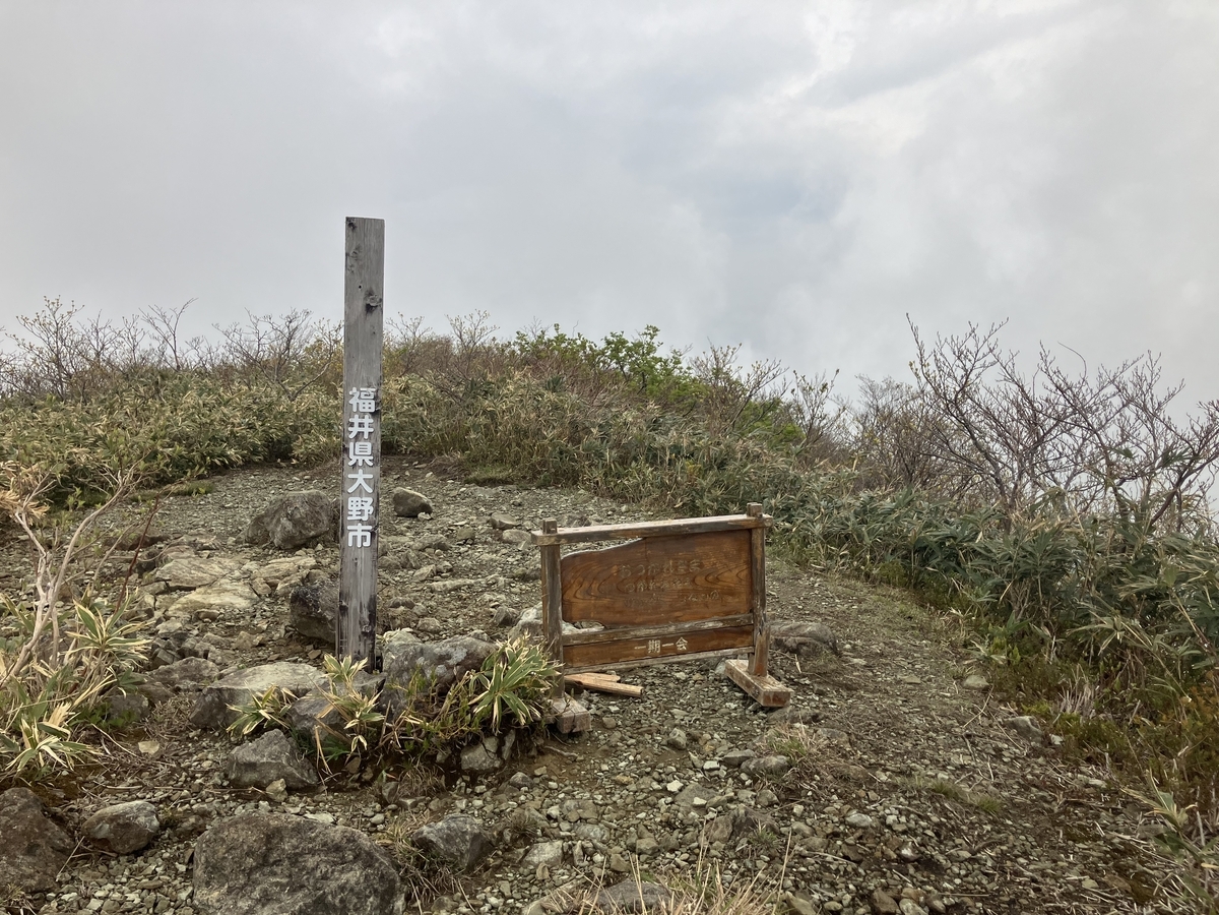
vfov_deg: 49.7
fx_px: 986
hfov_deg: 63.4
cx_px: 610
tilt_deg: -7.1
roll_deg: -0.9
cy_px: 458
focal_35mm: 28
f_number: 1.8
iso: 32
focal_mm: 3.99
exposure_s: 1/2114
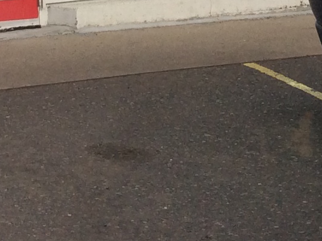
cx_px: 122
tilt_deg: +1.6
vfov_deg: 8.9
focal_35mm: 155
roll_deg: +1.6
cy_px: -281
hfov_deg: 12.7
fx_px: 1440
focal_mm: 3.3
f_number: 2.4
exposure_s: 1/1972
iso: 32
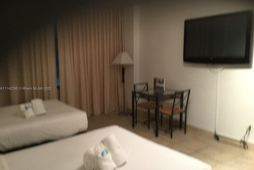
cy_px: 89
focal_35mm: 33
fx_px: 233
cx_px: 130
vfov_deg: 40.0
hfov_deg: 57.2
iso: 250
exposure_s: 1/15
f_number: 2.4
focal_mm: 3.3
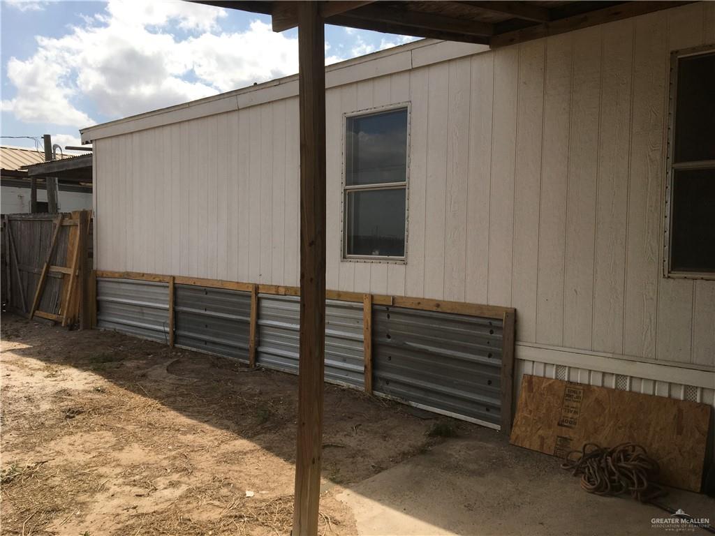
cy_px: 268
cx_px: 358
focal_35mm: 29
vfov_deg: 48.2
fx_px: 599
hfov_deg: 61.7
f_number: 2.2
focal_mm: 4.15
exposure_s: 1/2079
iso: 25
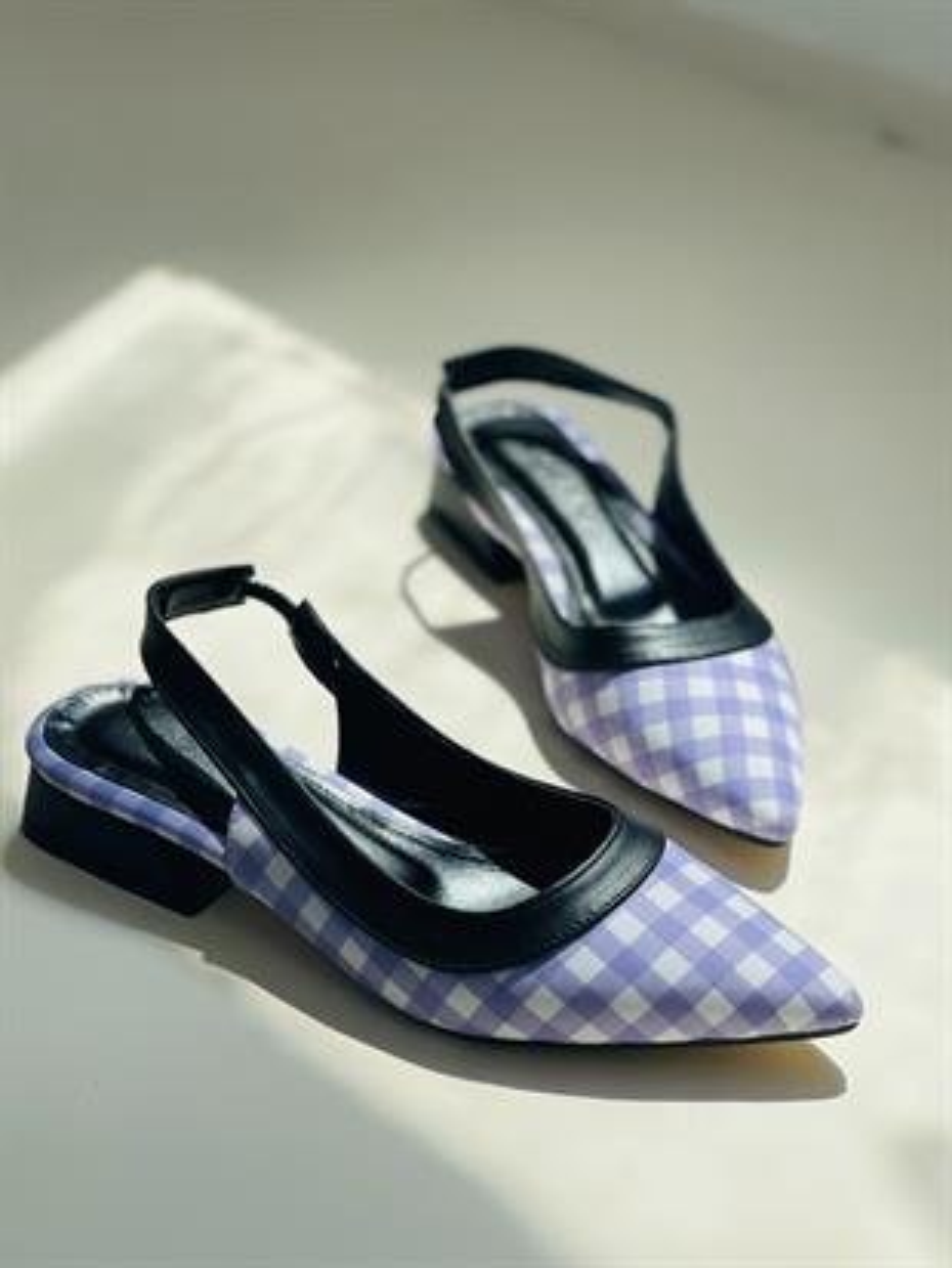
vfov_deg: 30.3
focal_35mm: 64
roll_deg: -1.3
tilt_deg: -30.9
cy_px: 634
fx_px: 2346
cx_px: 476
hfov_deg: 22.9
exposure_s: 1/1179
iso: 32
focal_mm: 7.5
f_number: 2.2
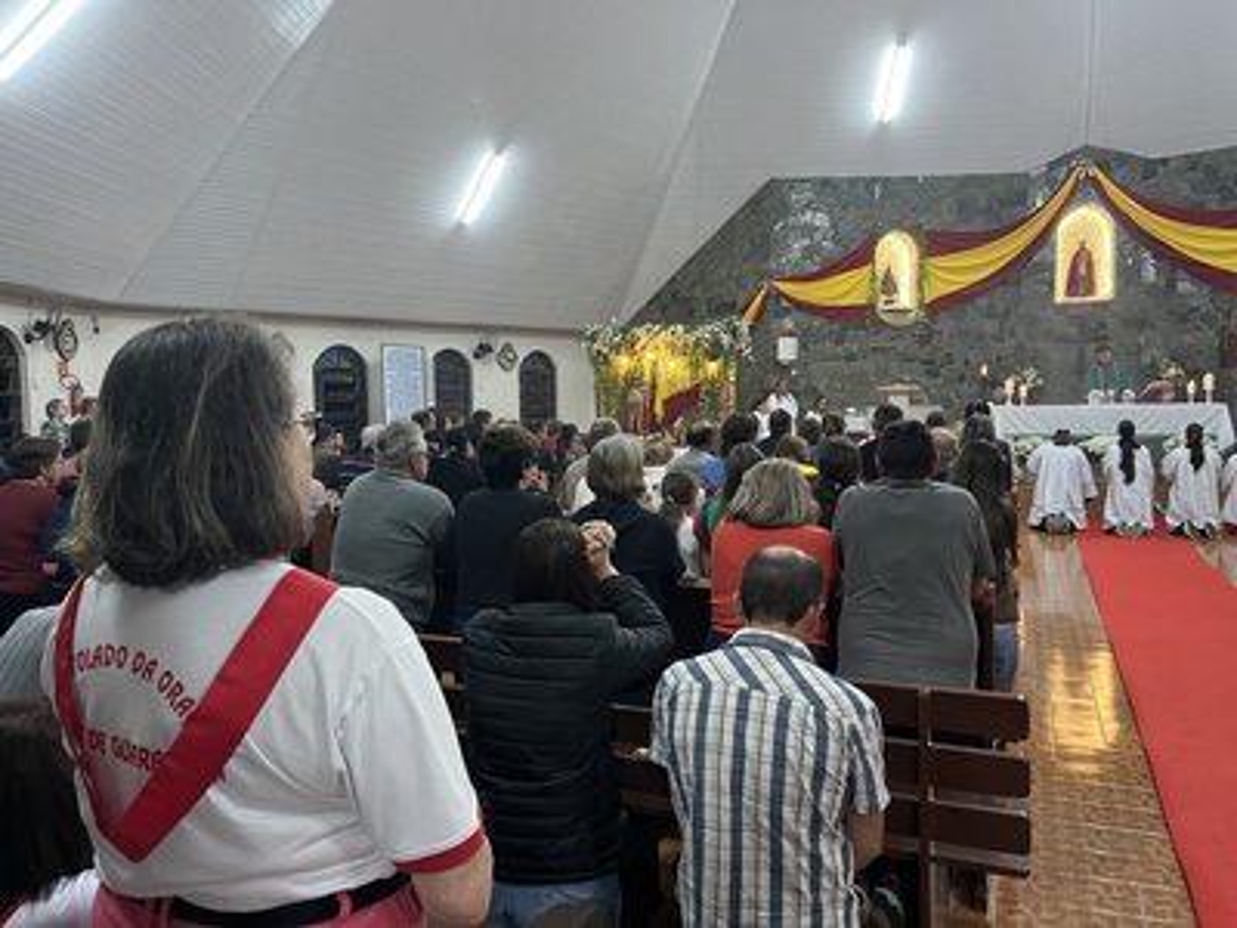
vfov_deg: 53.1
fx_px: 929
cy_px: 464
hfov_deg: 67.3
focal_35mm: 26
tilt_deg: -4.0
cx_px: 618
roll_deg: +0.5
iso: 500
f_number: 1.6
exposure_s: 1/60
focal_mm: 5.1
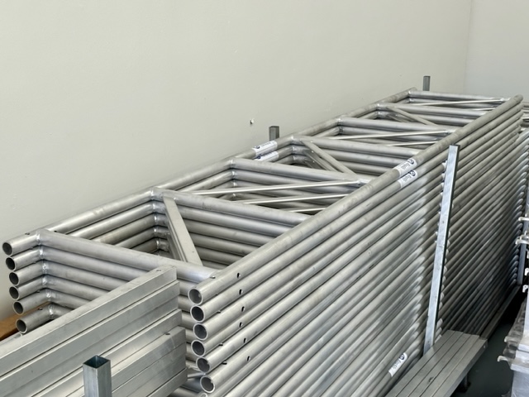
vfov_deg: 30.3
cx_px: 264
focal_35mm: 48
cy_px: 198
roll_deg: +0.1
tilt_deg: -18.2
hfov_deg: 39.7
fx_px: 734
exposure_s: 1/499
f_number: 1.78
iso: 64
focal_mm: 6.86
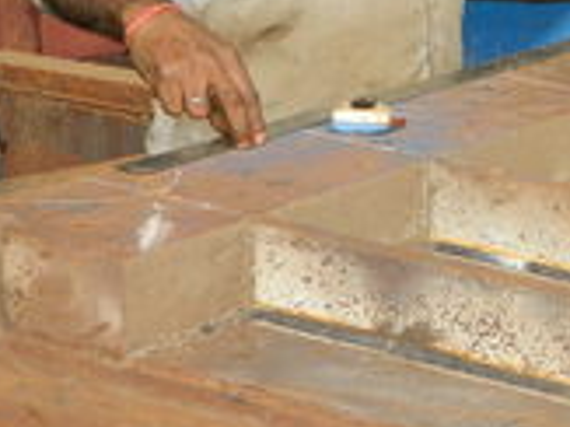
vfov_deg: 8.4
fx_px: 2879
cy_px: 54
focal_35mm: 175
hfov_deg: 11.2
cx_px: 553
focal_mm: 10.2
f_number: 3.8
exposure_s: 1/800
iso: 110
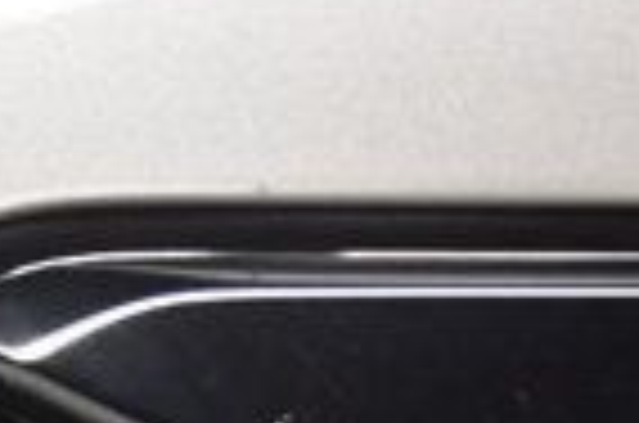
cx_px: -1224
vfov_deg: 3.0
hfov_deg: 4.4
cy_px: 1040
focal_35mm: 455
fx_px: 8058
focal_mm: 42
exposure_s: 1/125
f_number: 4.5
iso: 1000
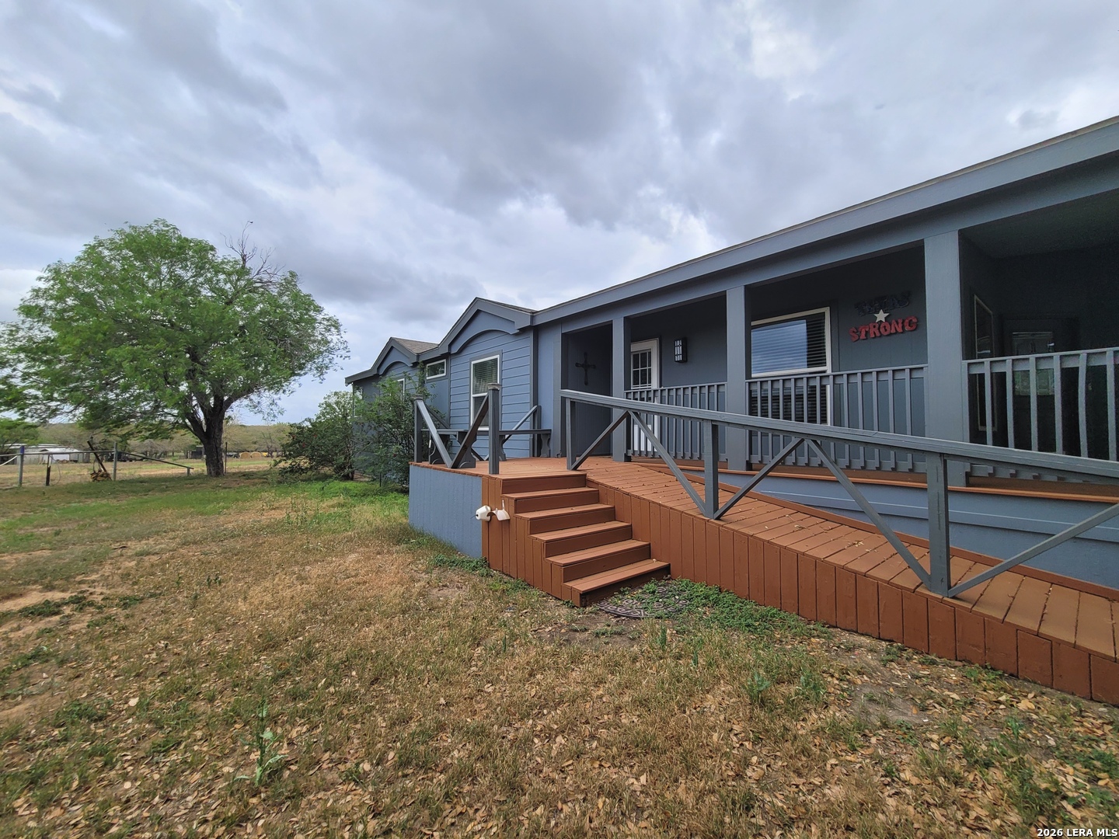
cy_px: 420
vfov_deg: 89.9
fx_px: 420
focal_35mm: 13
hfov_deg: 106.2
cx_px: 560
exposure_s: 1/1746
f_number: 2.2
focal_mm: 2.2
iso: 50
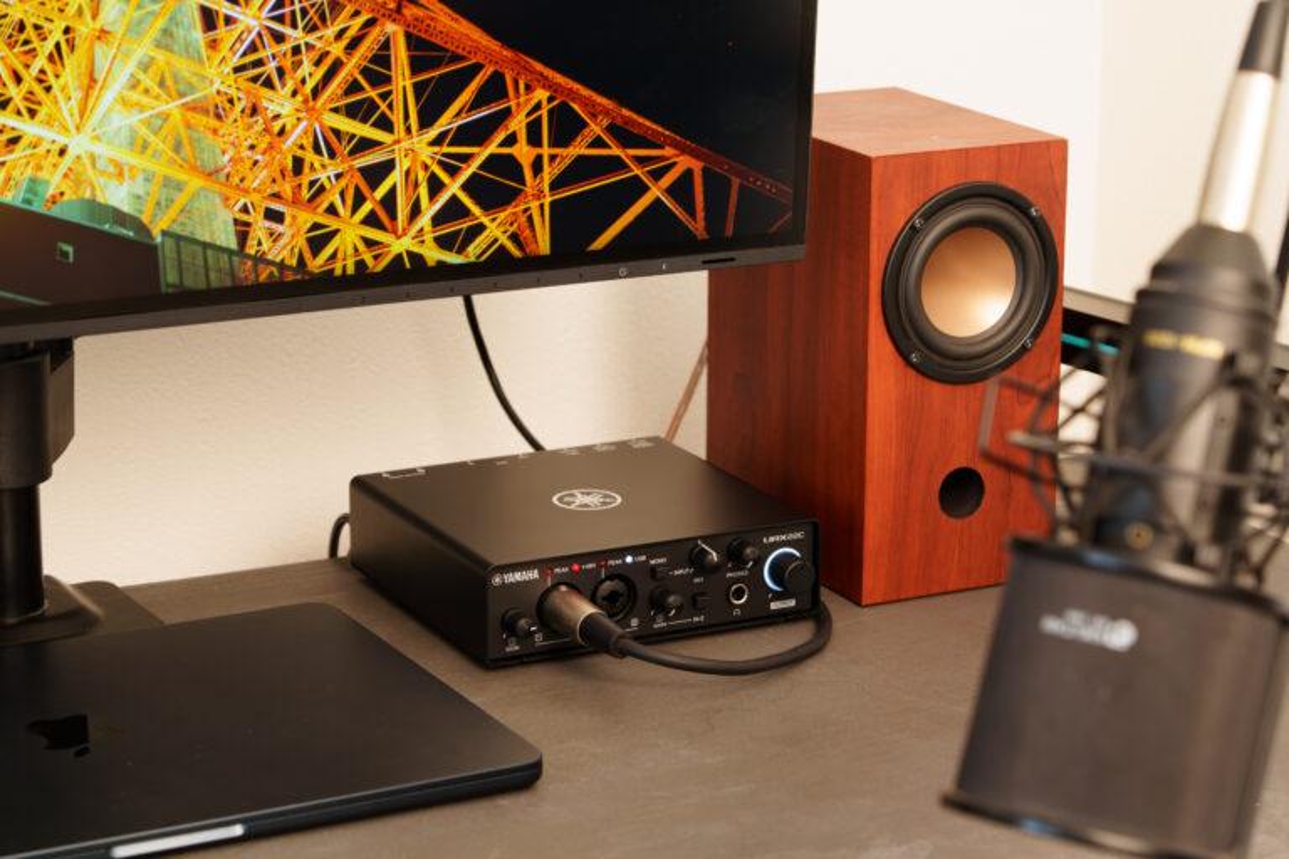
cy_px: 430
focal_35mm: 90
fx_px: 3222
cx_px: 644
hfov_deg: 22.6
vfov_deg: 15.2
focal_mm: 90
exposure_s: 1/1.67
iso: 100
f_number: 8
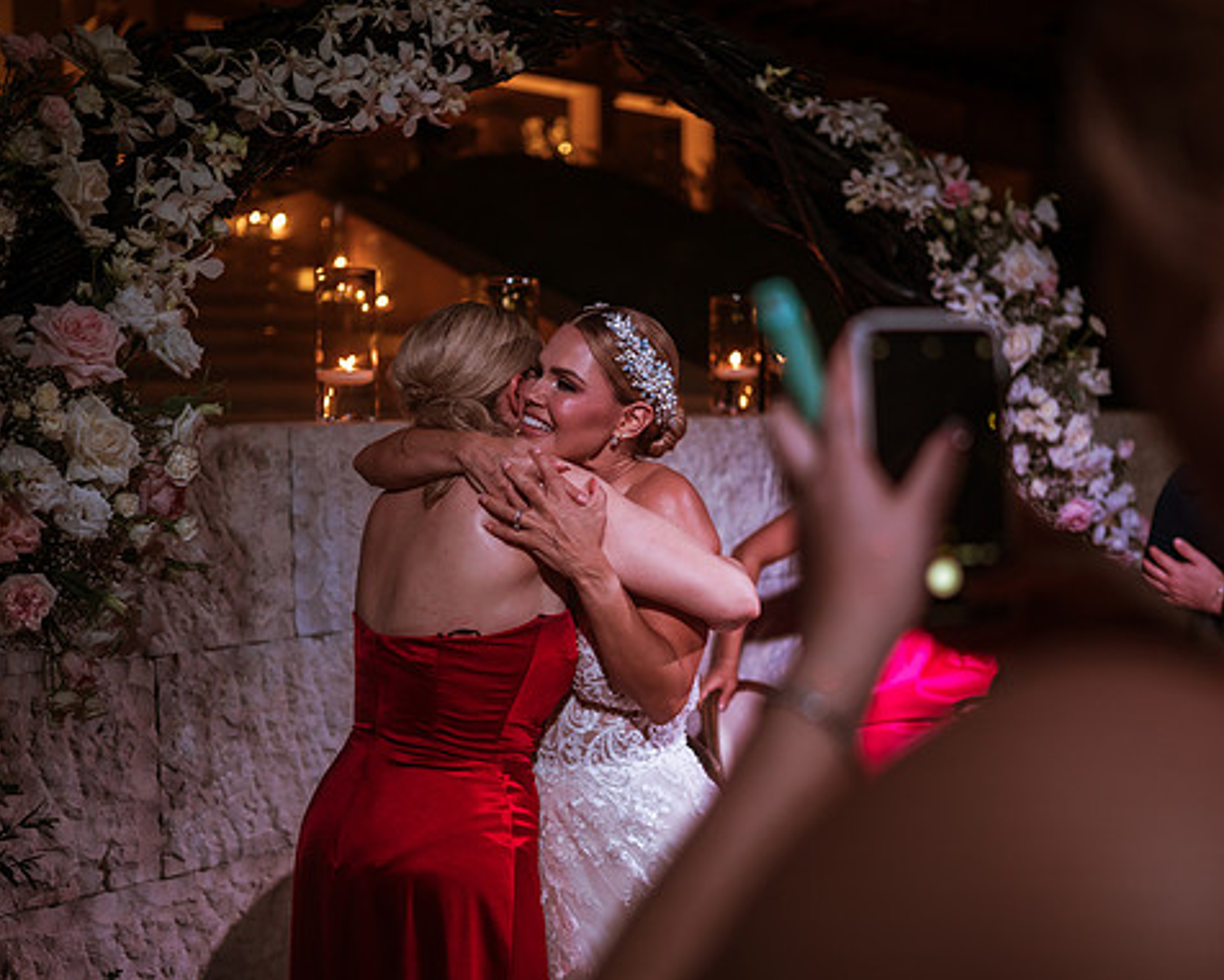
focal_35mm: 40
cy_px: 491
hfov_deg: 45.8
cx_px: 648
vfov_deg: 37.3
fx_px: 1449
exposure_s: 1/160
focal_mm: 35
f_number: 1.8
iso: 500
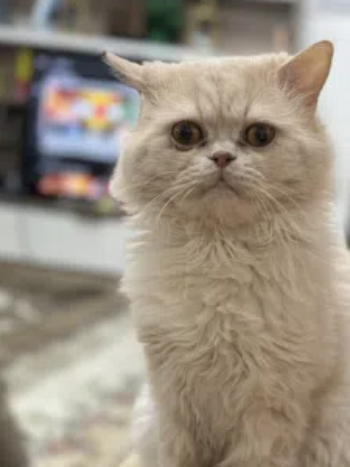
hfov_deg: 22.9
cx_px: 222
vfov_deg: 30.2
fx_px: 863
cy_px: 280
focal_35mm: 64
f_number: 1.78
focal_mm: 6.86
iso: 400
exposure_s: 1/60
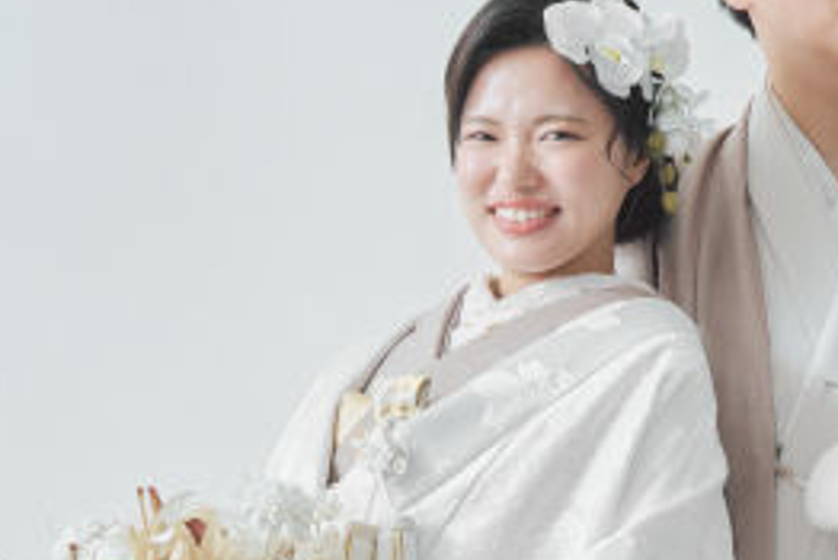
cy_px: 482
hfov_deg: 17.6
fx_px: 2702
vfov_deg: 11.8
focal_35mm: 116
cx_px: 441
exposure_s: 1/100
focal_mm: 25.4
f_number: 5.6
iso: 320
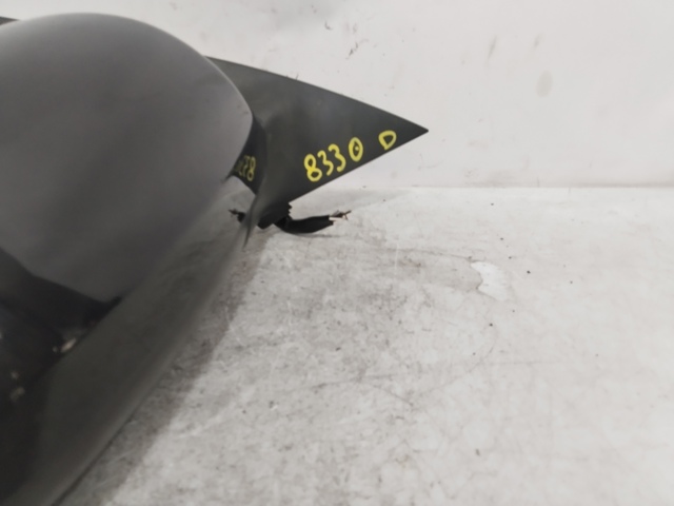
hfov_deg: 67.3
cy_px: 253
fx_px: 506
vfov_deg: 53.1
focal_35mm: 26
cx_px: 337
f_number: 2
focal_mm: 2.78
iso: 56
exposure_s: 1/100
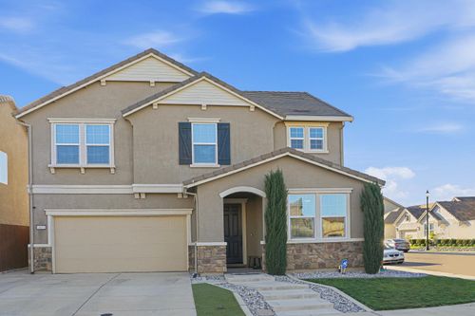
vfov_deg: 46.4
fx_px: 369
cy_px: 158
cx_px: 238
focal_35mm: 28
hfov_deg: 65.5
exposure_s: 1/125
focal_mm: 28
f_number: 8
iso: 100
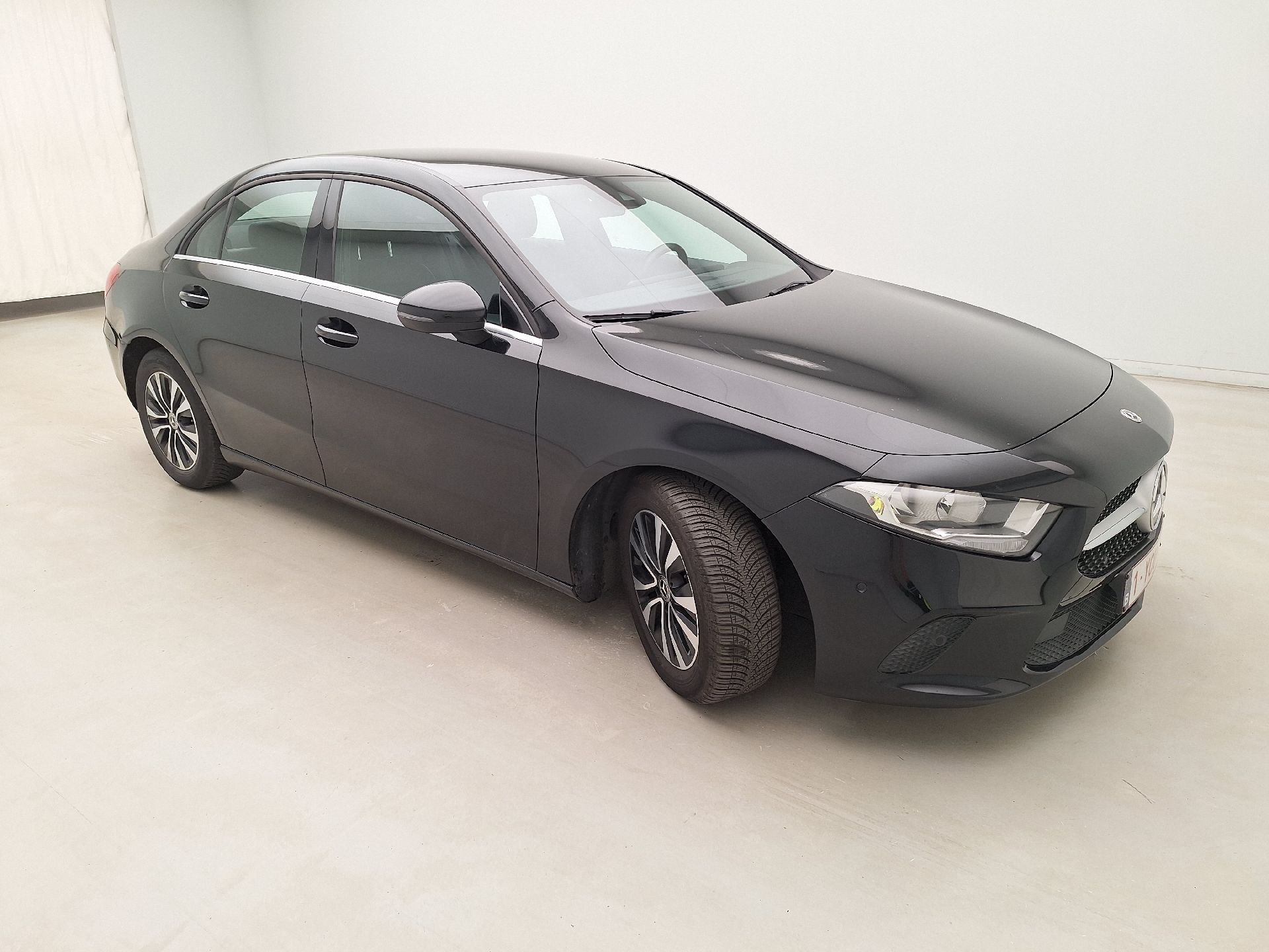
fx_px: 843
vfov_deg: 58.9
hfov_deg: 73.9
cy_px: 476
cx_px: 634
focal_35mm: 23
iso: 64
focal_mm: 5.54
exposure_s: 1/100
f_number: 1.8
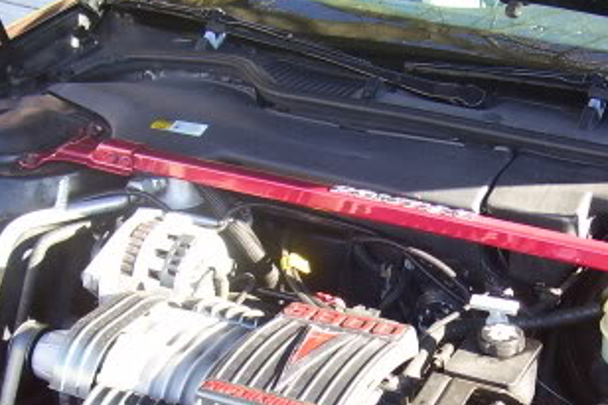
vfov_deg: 18.2
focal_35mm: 74
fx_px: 1249
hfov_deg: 27.1
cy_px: 321
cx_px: 438
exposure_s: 1/60
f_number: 2.7
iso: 80
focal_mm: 5.6
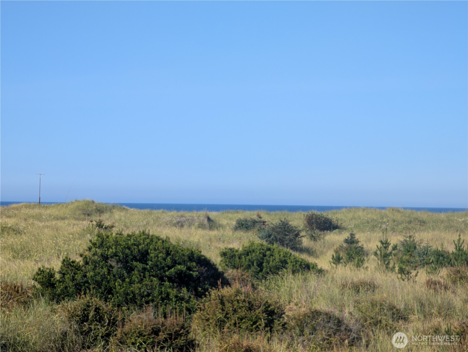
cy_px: 176
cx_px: 234
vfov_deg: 13.5
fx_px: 1489
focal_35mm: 110
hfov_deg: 17.9
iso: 16
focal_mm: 18
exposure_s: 1/291
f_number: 2.8
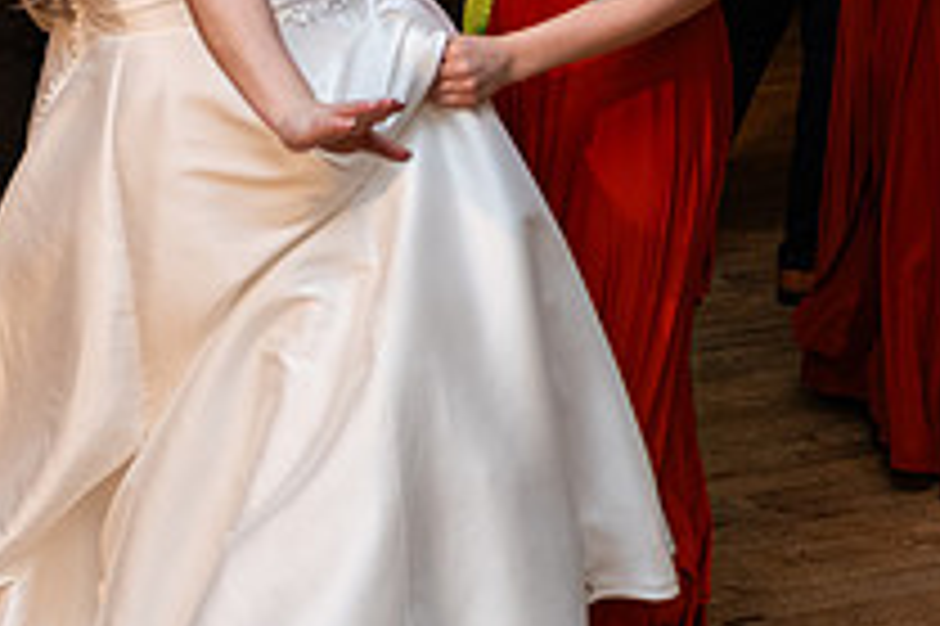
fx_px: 2322
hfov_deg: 22.8
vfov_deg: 14.8
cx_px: 360
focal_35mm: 89
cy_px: -146
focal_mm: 32
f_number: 3.5
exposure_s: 1/160
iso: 800
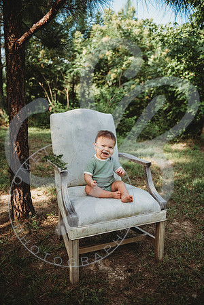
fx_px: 272
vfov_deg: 58.7
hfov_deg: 41.1
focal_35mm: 32
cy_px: 152
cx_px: 102
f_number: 2.8
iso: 100
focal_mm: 32
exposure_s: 1/250
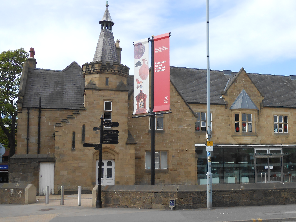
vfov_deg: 32.8
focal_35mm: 44
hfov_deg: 41.9
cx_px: 214
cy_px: 127
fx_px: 376
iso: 80
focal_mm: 5.3
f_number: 3.8
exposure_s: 1/500
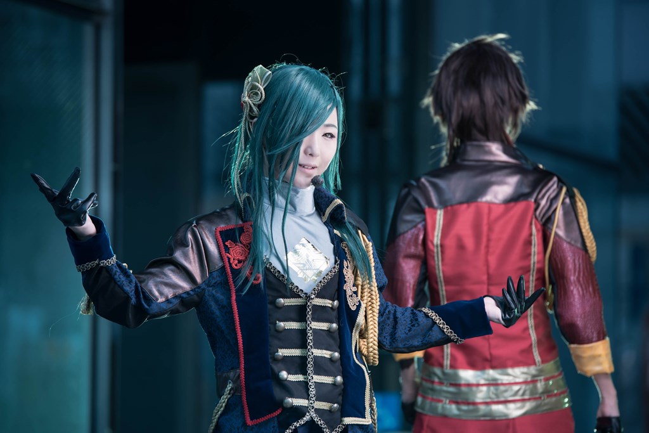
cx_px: 324
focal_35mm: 200
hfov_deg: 10.3
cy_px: 216
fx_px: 3606
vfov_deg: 6.9
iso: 100
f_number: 3.5
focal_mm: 200
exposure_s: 1/80
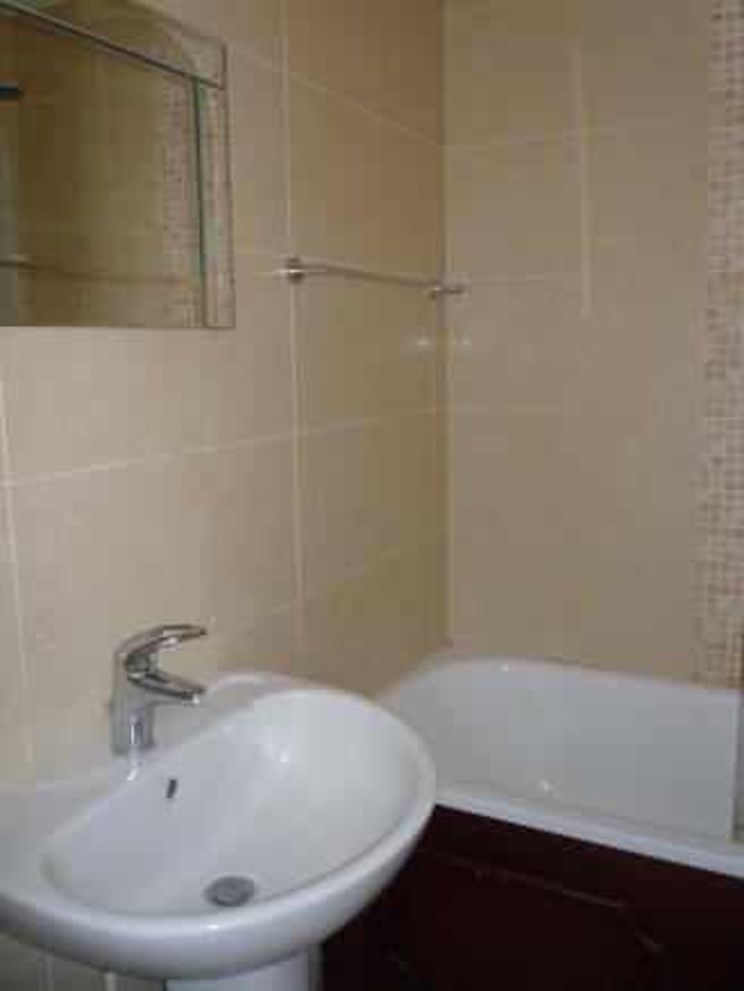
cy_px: 496
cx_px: 372
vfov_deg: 60.0
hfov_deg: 46.8
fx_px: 859
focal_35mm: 30
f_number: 3.3
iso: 100
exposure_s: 1/30
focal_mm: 5.2
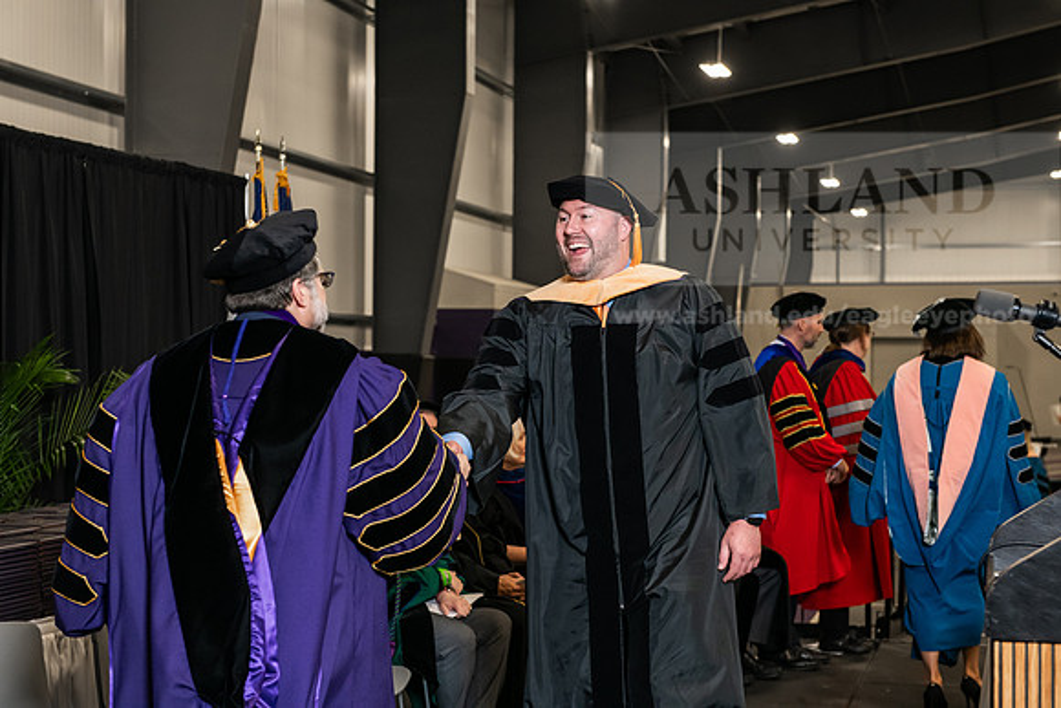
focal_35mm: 62
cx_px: 530
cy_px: 354
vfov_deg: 21.9
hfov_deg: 32.4
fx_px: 1828
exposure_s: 1/200
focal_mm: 62
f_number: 5
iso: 2000
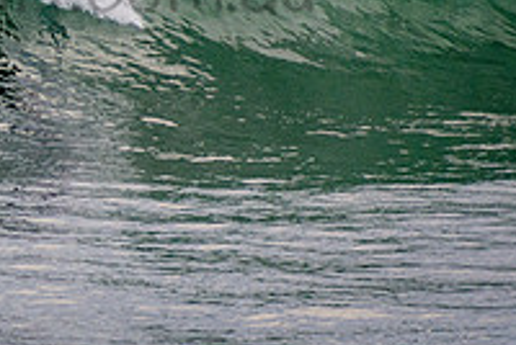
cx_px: 41
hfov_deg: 1.2
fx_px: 24962
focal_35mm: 1739
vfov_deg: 0.8
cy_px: -48
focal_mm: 400
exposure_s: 1/800
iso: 500
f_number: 5.6
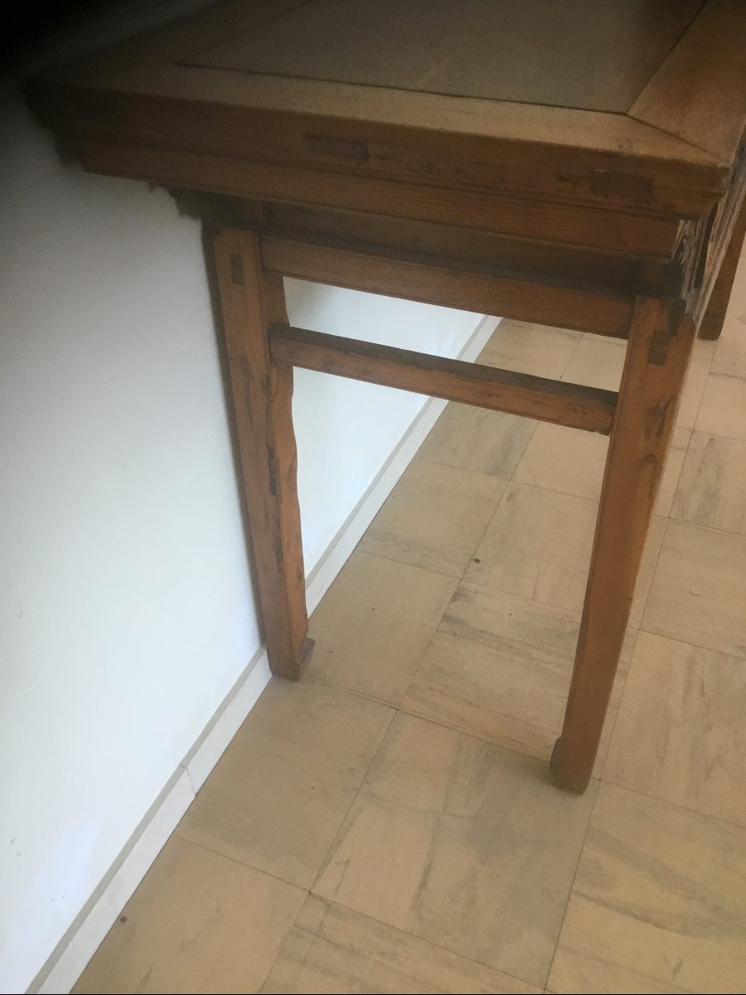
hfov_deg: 45.4
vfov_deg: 58.4
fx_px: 891
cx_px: 373
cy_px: 498
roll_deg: +0.3
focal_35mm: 31
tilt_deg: -39.3
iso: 64
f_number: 2.4
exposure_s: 1/33
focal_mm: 3.3
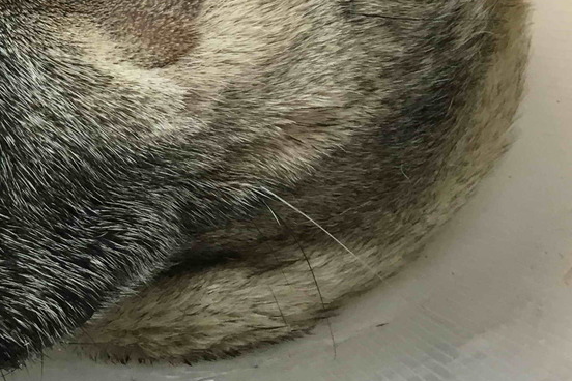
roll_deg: -3.8
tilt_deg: -31.6
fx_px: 1303
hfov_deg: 22.5
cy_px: -76
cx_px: -143
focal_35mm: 82
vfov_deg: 16.0
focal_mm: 4.15
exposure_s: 1/30
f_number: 2.2
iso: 64
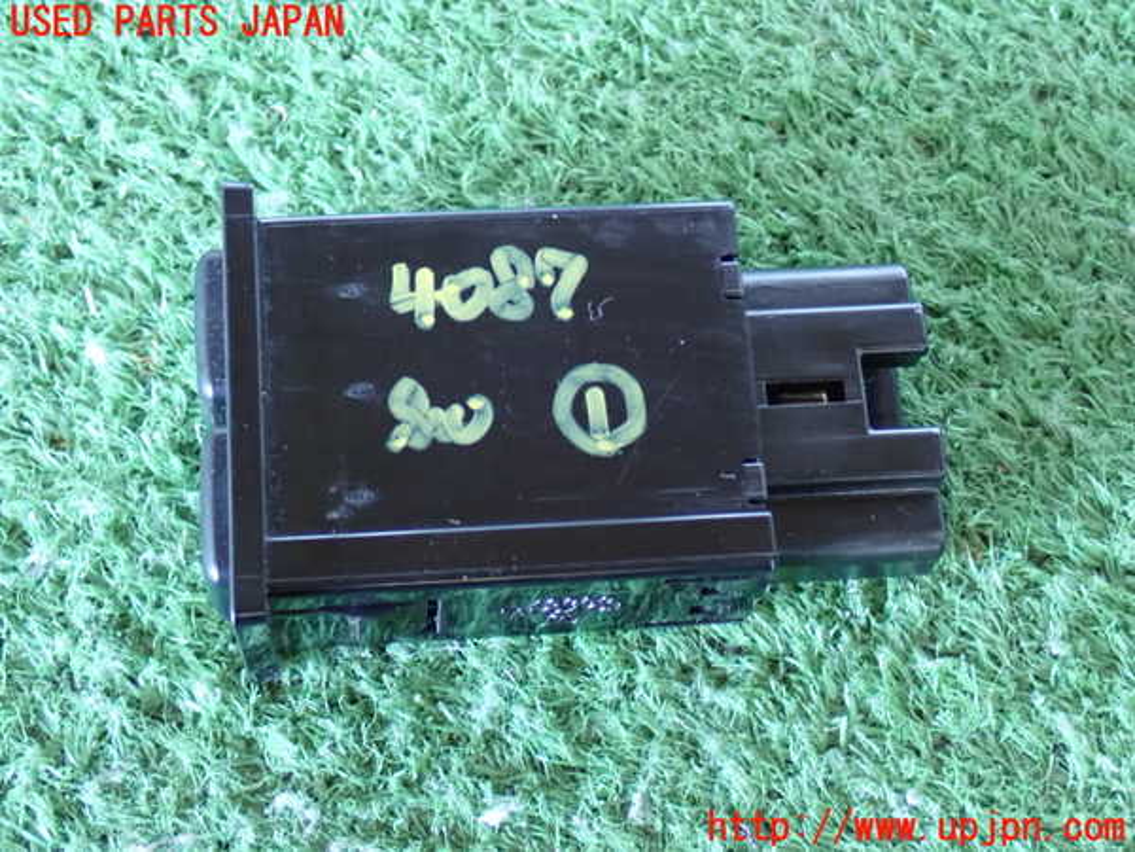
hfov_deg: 31.2
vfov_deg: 23.7
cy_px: 426
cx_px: 568
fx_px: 2033
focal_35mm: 62
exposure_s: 1/15
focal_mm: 11.09
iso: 1250
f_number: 3.6
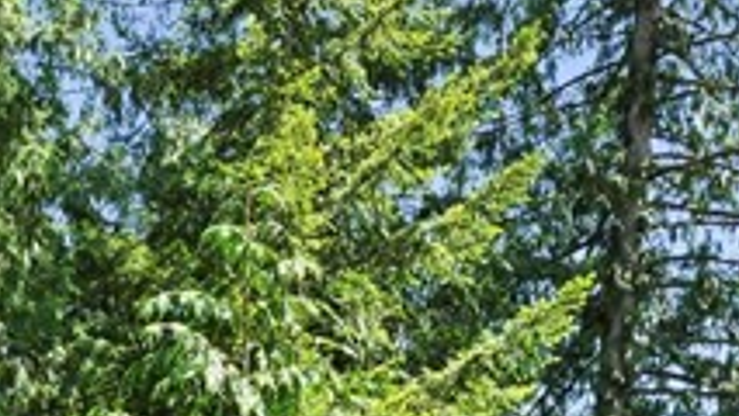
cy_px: 1312
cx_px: -36
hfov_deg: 17.8
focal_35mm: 117
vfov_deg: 8.4
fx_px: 2294
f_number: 8
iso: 200
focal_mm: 14
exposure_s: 1/100
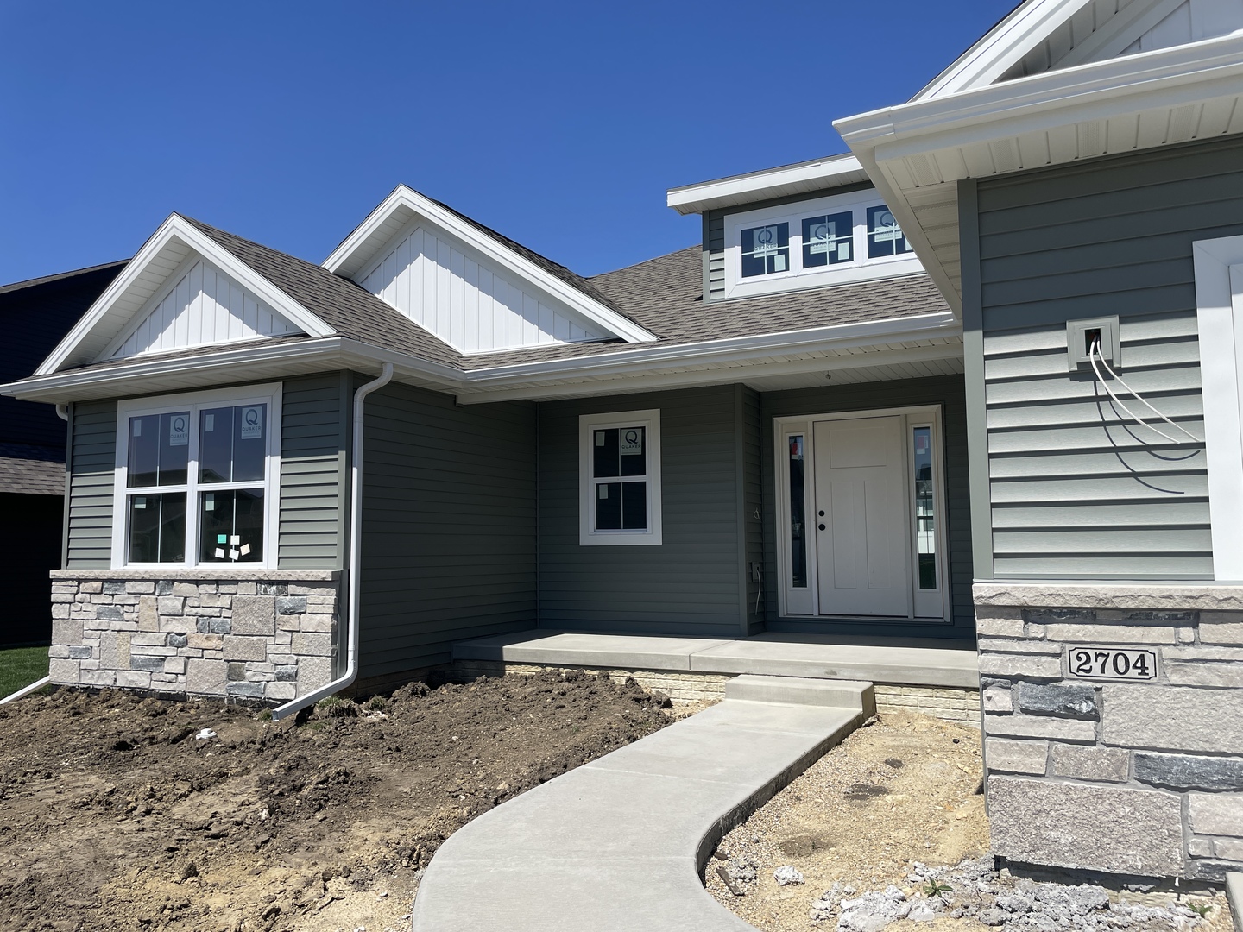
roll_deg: +0.8
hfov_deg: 67.3
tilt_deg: +4.6
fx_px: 934
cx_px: 622
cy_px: 466
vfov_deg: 53.1
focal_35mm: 26
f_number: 1.6
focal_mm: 4.2
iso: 32
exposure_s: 1/5051
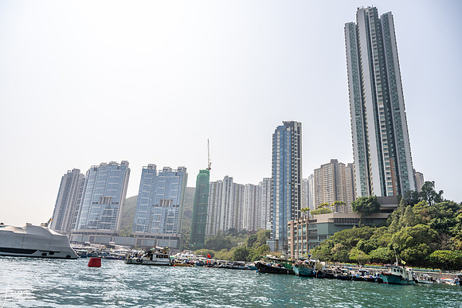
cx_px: 231
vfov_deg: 53.2
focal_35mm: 24
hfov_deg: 73.7
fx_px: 308
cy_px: 154
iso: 64
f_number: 8
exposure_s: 1/250
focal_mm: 24
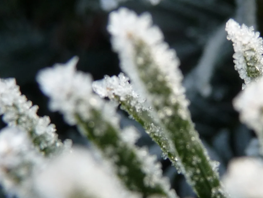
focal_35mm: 67
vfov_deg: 21.9
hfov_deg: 28.8
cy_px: 120
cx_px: 170
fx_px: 509
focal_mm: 5
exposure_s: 1/80
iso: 100
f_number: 3.4
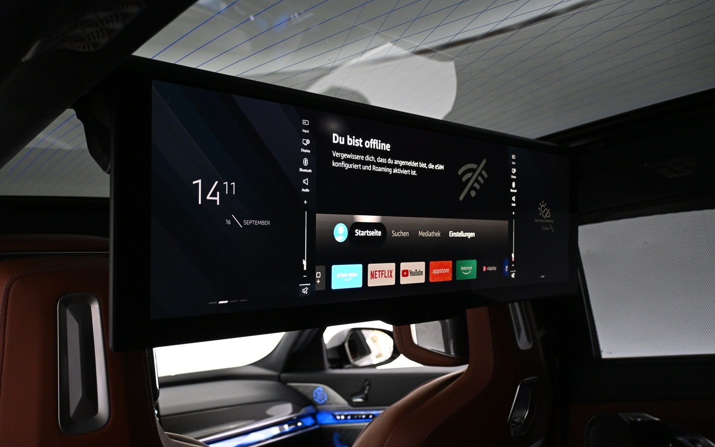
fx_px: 619
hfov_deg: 60.0
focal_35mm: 32
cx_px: 354
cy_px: 234
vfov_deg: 39.7
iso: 1600
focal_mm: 20.5
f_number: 3.8
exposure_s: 1/30
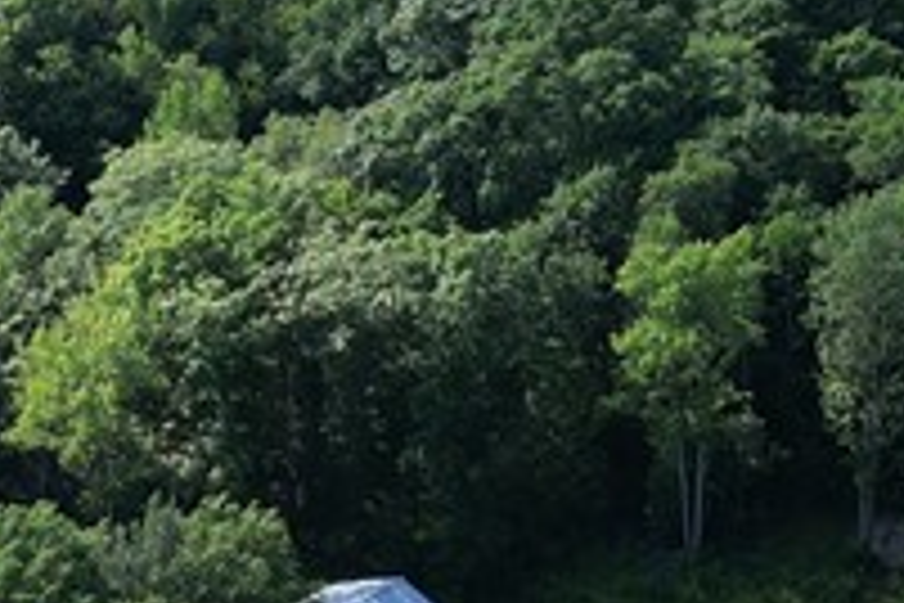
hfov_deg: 16.1
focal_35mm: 127
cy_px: 392
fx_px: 3189
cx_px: 391
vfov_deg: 10.8
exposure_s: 1/1250
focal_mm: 6.72
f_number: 1.7
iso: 110
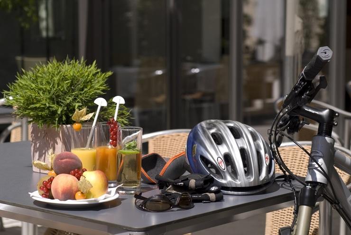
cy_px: 118
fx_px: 878
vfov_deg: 15.2
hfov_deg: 22.6
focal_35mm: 90
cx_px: 176
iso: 100
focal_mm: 60
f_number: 4.5
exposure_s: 1/750
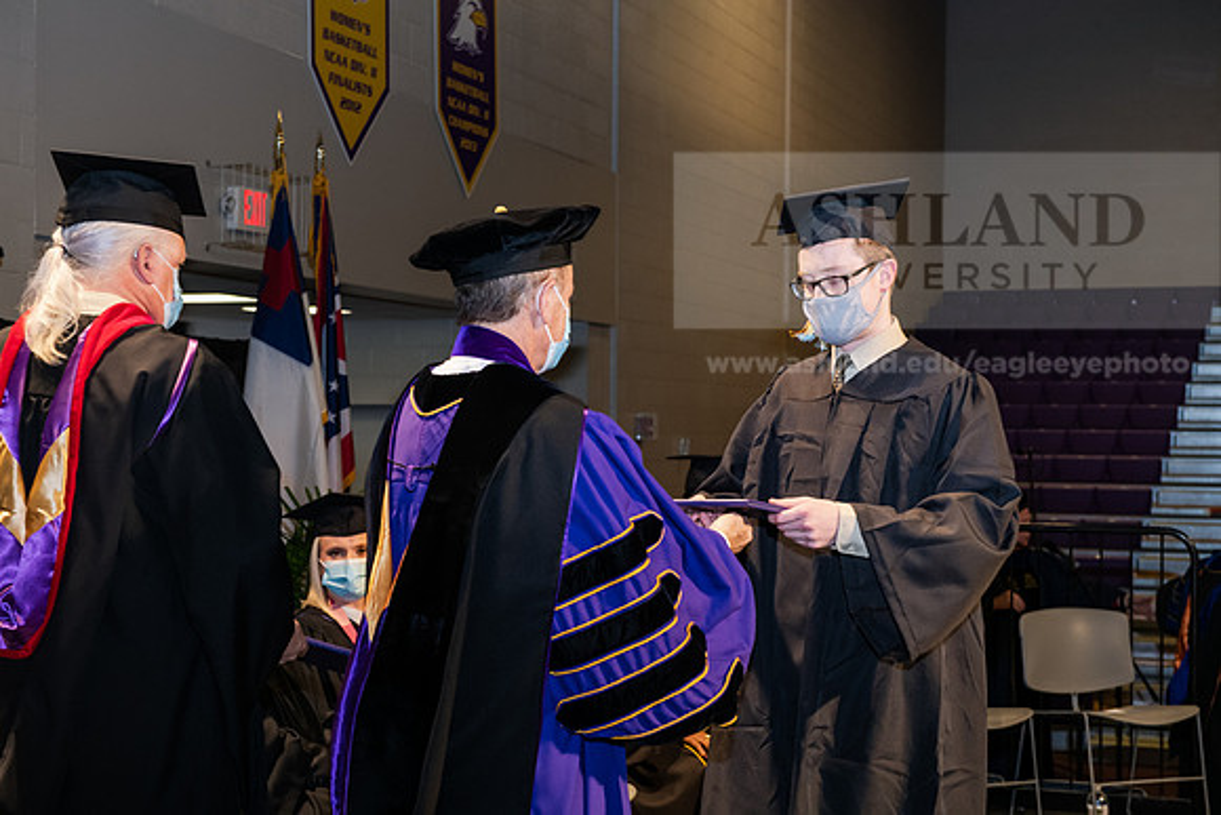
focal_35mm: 62
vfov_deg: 21.9
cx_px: 610
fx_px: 2103
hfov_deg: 32.4
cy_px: 408
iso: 1600
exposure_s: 1/200
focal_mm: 62
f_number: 6.3
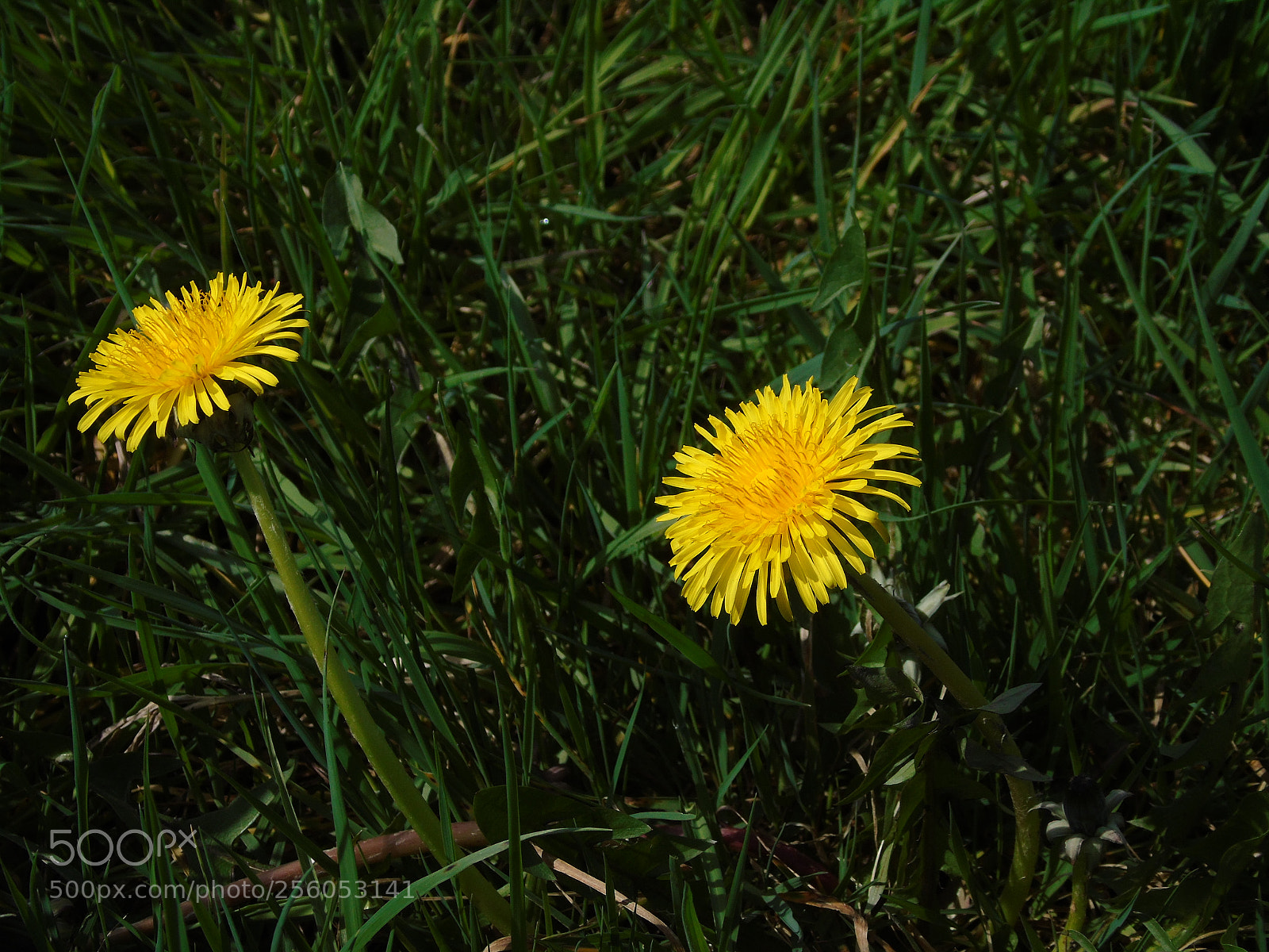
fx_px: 3006
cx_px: 634
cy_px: 476
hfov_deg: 23.8
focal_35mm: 82
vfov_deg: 18.0
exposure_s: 1/1250
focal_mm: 15
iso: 80
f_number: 4.3
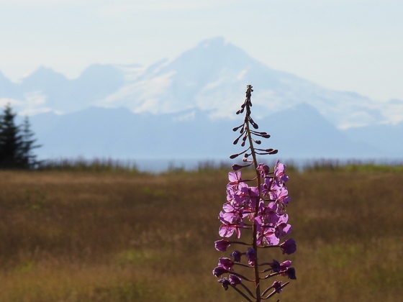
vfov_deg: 11.9
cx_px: 202
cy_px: 151
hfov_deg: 15.8
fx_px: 1455
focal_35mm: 125
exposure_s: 1/1250
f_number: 4
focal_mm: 22.3
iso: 100
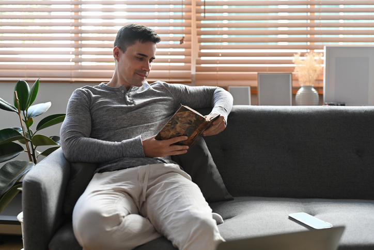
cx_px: 187
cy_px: 125
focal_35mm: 50
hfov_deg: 39.6
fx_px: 520
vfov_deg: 27.0
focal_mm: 50
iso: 400
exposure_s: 1/125
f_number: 2.5
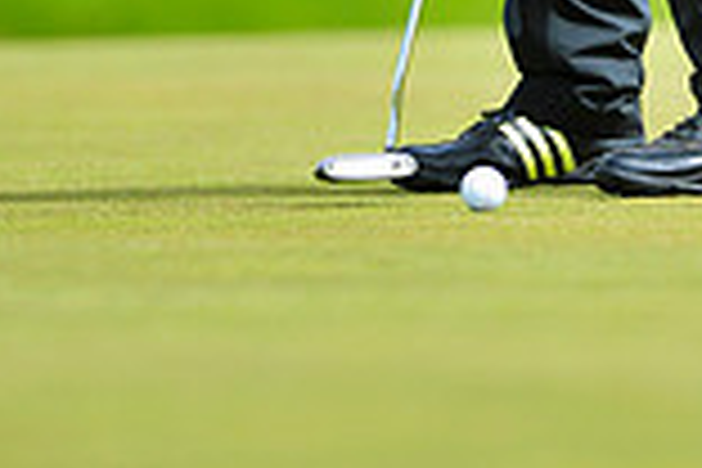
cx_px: 475
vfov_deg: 1.6
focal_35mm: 867
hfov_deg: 2.4
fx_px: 16905
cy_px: -446
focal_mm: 300
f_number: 5.6
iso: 400
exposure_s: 1/3200
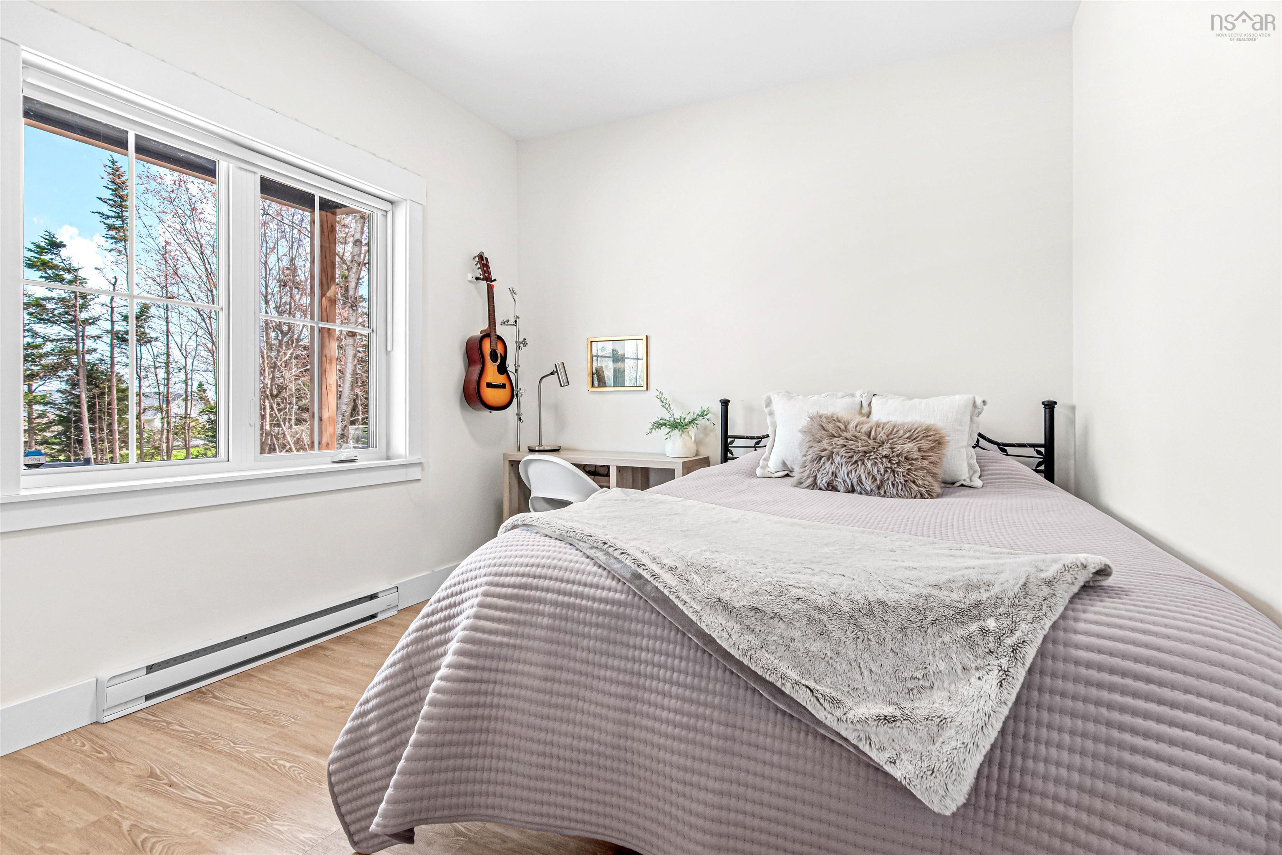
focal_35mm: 16
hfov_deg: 95.0
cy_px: 428
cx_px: 641
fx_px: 588
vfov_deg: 72.1
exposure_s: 1/15
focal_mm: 11
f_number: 8
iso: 1000
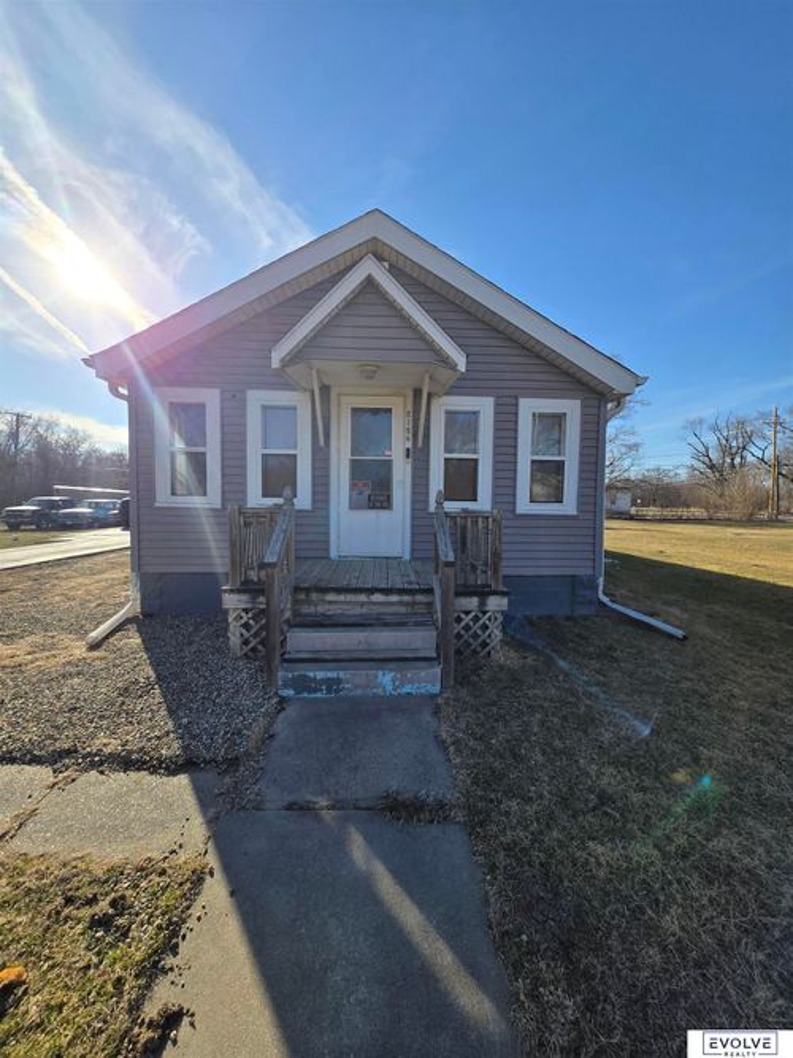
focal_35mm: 13
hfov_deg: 89.9
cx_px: 396
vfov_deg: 106.2
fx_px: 397
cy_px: 529
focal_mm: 1.7
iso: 25
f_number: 2.2
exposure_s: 1/1232
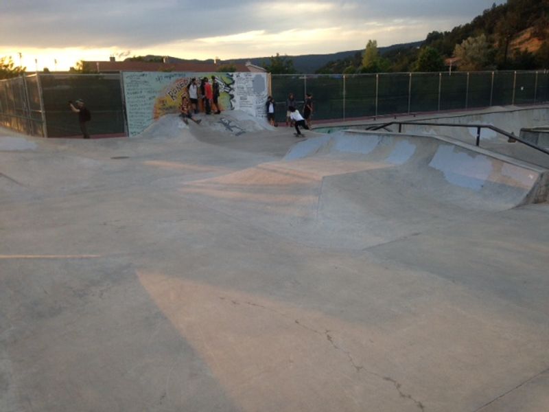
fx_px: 523
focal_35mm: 33
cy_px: 206
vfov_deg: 42.9
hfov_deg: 55.4
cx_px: 274
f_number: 2.4
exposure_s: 1/120
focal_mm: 4.12
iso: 80
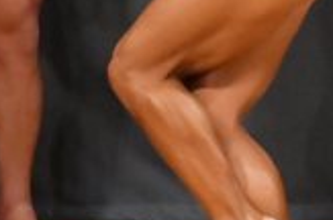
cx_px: 224
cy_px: -79
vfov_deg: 1.1
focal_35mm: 1286
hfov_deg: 1.6
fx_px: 11872
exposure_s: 1/400
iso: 11400
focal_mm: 180
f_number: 5.6
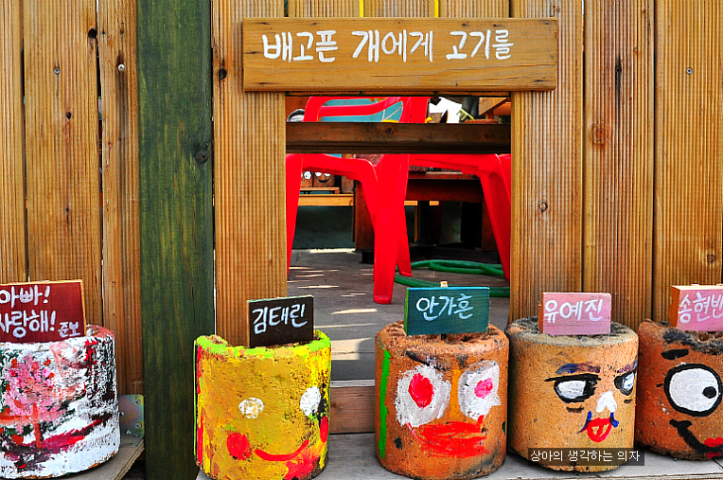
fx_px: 722
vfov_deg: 36.8
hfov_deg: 53.2
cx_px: 362
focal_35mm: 36
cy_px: 240
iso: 360
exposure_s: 1/125
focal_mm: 24
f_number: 14
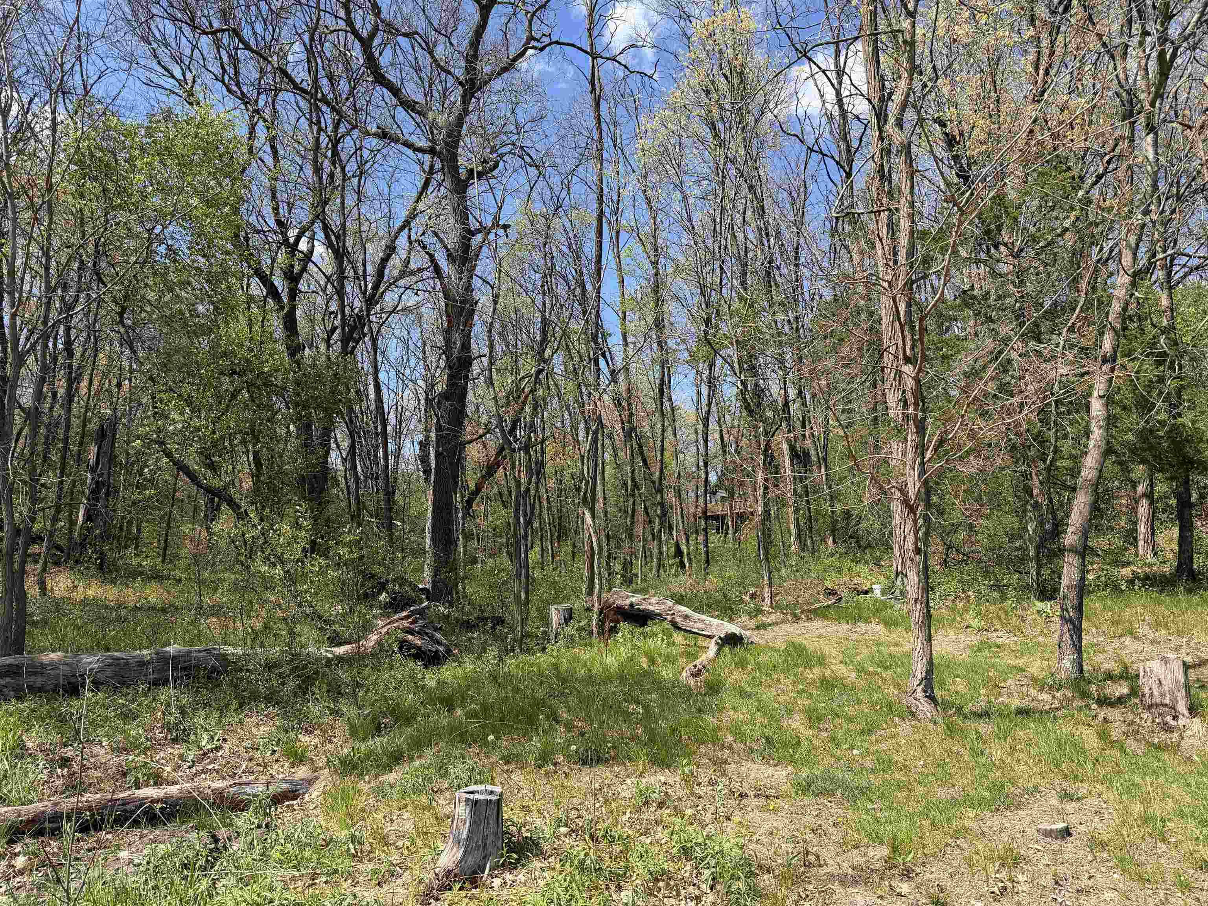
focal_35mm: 24
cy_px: 453
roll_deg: +1.9
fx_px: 838
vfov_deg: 56.8
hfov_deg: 71.6
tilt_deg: +9.0
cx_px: 604
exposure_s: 1/2525
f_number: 1.78
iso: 80
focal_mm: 6.76
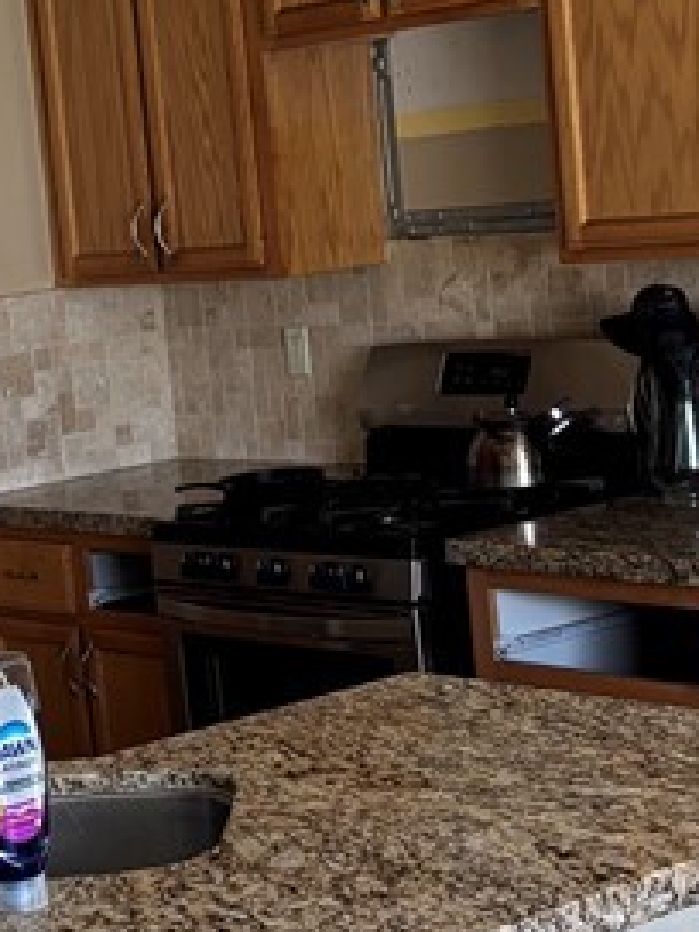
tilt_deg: -6.8
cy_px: 428
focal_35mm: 98
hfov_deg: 14.9
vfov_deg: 20.0
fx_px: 2639
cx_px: 65
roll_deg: +5.2
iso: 100
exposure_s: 1/121
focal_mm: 5.96
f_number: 1.6
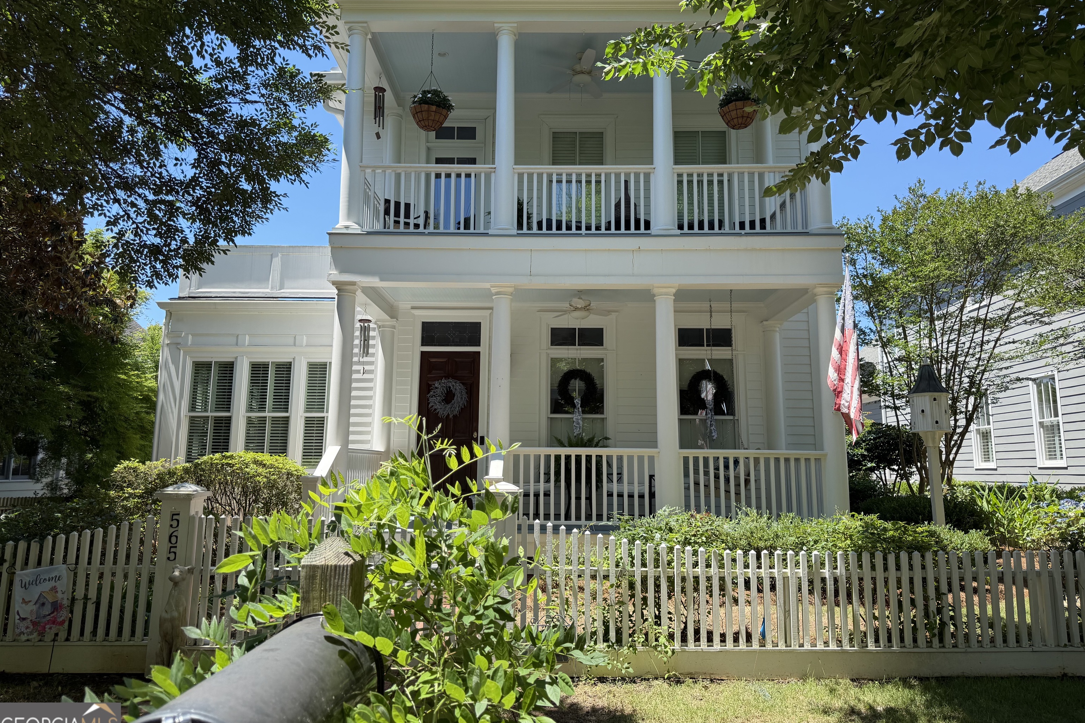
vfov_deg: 51.2
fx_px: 753
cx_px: 542
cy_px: 336
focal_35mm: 25
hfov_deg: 71.5
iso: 80
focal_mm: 6.76
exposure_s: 1/1618
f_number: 1.78
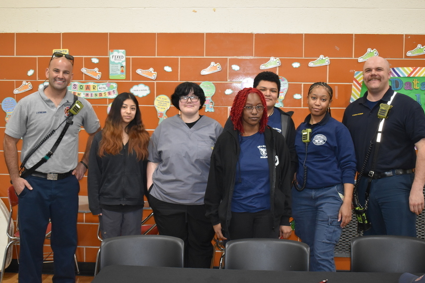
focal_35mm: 46
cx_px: 212
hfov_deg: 43.2
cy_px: 137
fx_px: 537
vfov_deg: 29.5
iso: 1600
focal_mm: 29
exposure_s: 1/80
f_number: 4.2
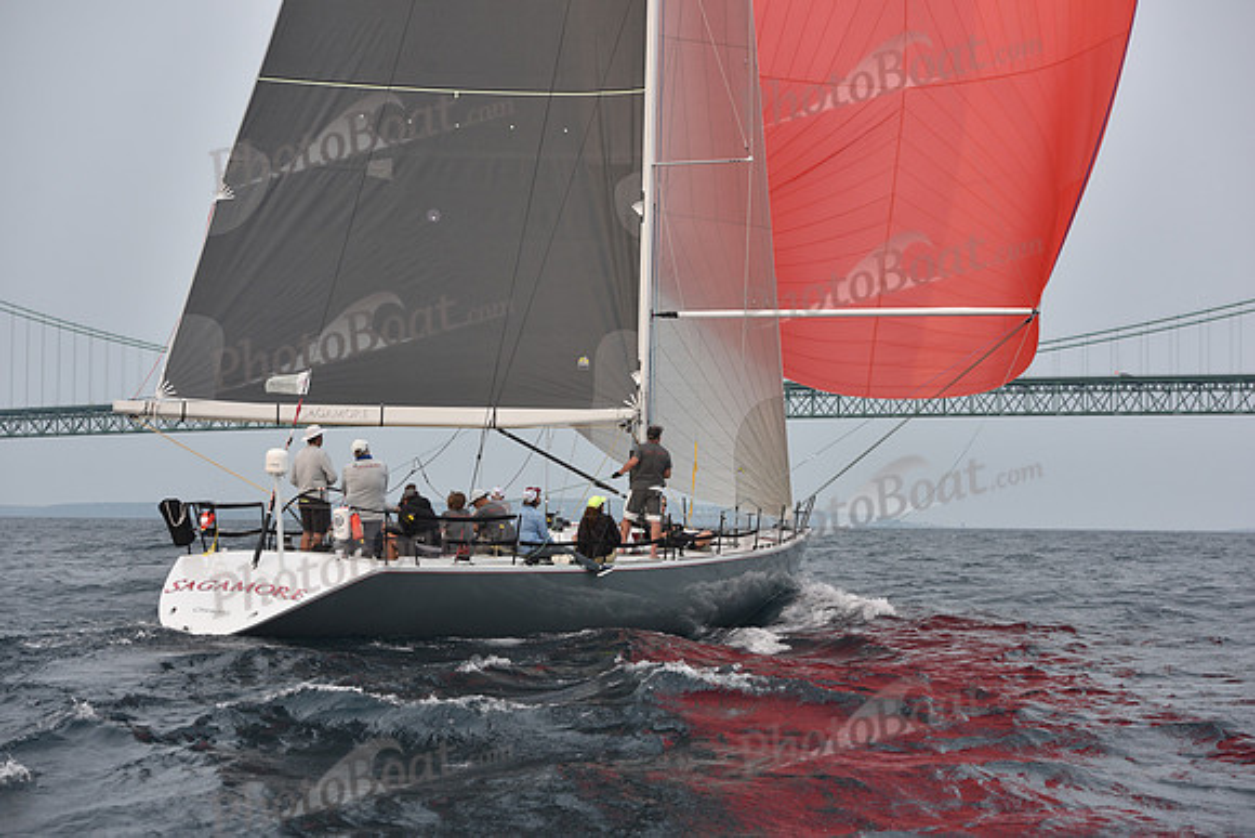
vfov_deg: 19.5
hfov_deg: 28.8
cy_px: 419
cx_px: 628
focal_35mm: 70
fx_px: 2441
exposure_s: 1/1000
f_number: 5
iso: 250
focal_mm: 70
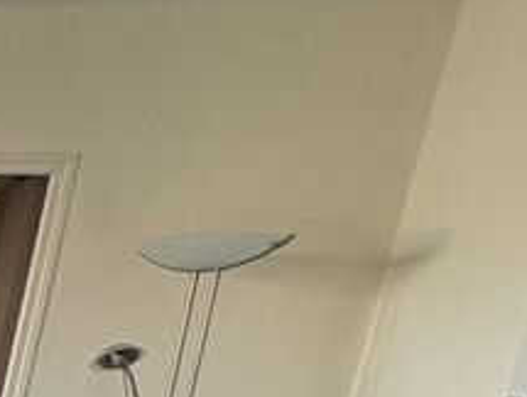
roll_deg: -2.6
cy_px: 684
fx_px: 1189
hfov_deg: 15.4
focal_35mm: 78
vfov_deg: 16.3
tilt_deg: -14.2
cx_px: -701
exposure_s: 1/100
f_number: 2.2
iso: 100
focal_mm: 2.22
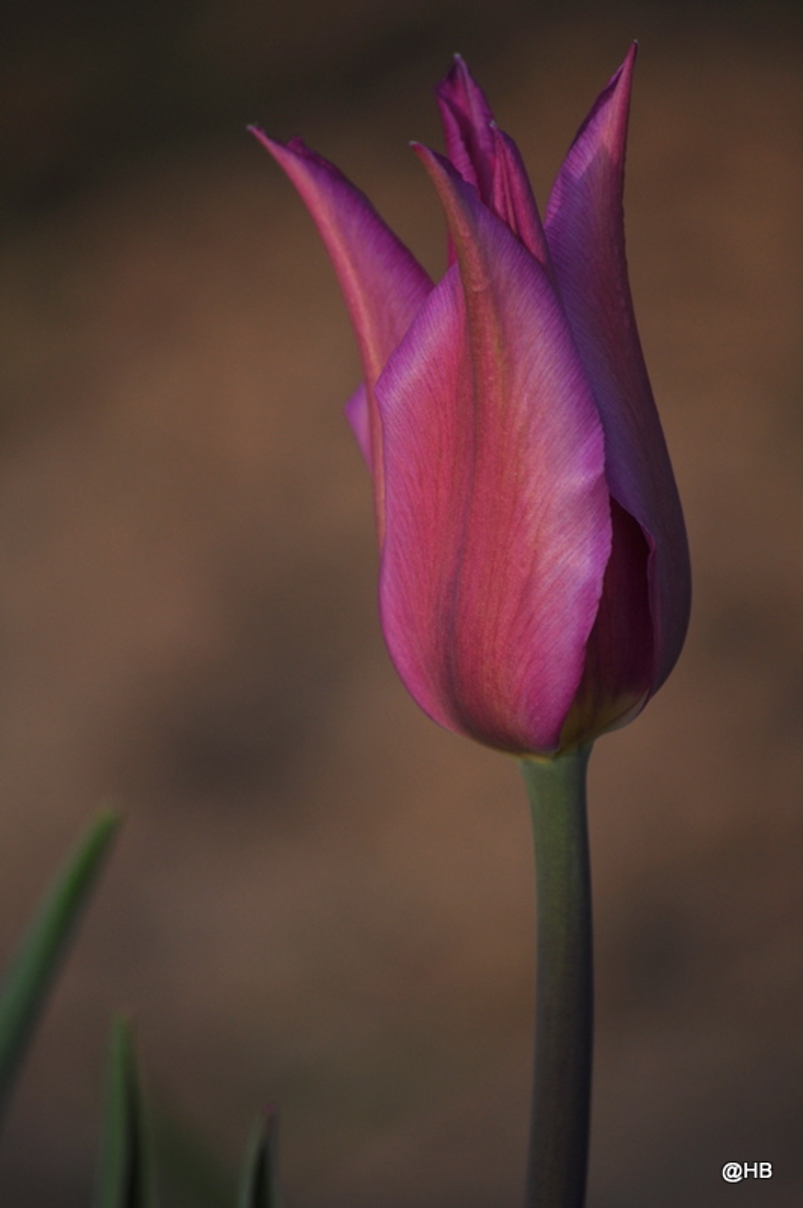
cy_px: 604
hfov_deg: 4.8
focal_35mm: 285
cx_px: 402
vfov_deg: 7.2
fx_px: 9551
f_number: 5.6
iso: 200
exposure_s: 1/800
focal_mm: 190
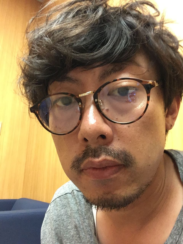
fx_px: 219
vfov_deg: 58.4
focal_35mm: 31
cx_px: 92
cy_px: 122
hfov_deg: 45.4
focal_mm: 2.15
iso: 320
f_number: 2.4
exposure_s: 1/30
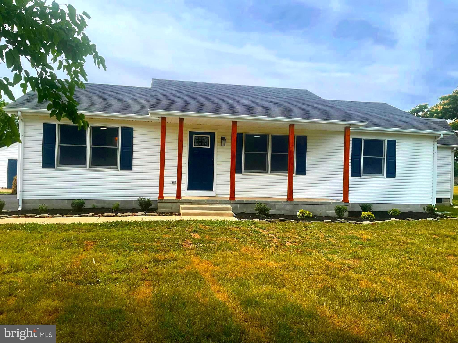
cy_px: 172
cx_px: 229
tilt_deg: -0.2
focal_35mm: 29
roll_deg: -1.9
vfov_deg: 48.2
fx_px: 384
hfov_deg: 61.7
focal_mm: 3
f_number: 1.8
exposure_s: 1/1912
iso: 16
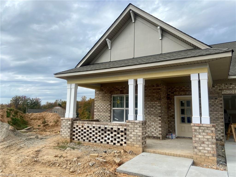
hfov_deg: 67.3
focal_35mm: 26
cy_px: 88
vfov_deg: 53.1
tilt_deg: +7.9
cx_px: 118
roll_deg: -1.7
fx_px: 177
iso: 32
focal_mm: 4.25
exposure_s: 1/3300
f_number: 1.8
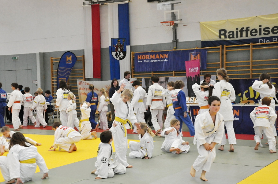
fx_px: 455
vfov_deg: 22.9
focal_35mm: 59
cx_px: 123
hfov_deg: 34.0
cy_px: 102
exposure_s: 1/160
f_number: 6.3
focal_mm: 34
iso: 1600
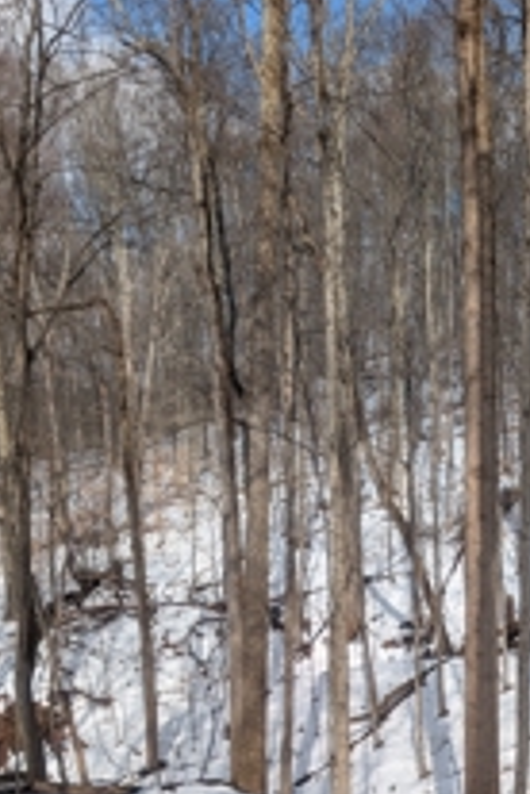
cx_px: 472
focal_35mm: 48
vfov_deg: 40.8
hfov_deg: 27.1
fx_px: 1060
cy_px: 495
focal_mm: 6.9
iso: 20
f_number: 1.68
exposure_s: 1/827
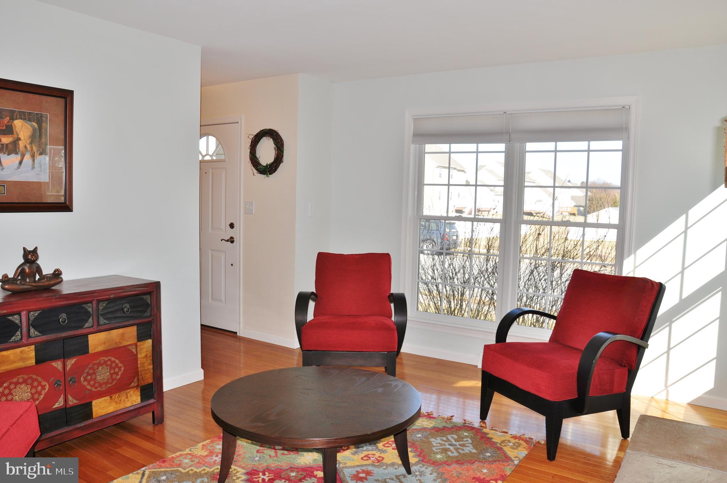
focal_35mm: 27
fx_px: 545
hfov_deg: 67.4
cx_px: 364
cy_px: 242
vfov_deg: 47.8
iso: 200
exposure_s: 1/60
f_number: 8
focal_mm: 18
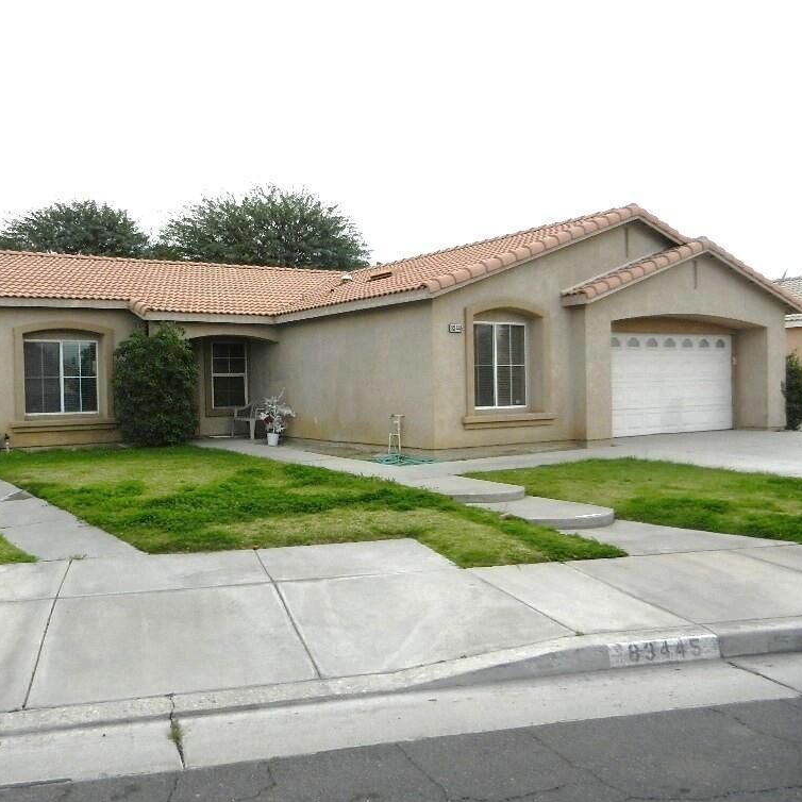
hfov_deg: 53.3
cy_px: 396
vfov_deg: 54.0
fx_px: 786
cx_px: 286
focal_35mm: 30
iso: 160
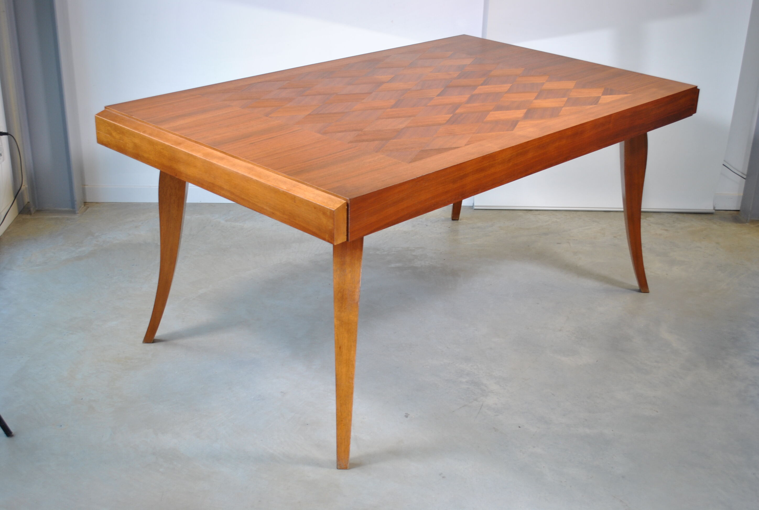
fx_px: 951
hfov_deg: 43.5
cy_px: 255
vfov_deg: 30.0
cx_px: 380
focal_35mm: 45
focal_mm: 30
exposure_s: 1/20
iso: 200
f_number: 4.5
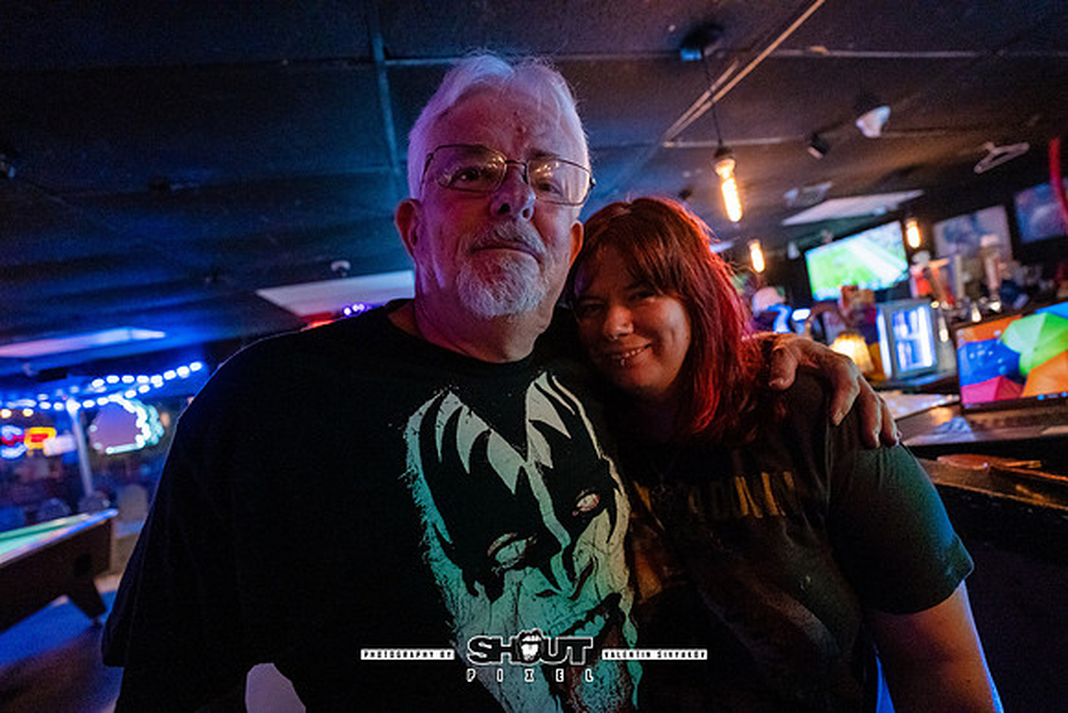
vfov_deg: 81.2
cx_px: 534
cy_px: 356
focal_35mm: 14
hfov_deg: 104.2
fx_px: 415
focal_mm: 14
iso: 3200
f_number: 2.8
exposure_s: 1/200
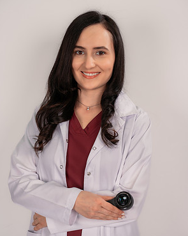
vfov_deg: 23.9
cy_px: 122
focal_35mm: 80
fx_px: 557
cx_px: 93
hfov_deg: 19.2
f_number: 4
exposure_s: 1/200
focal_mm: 70
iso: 200
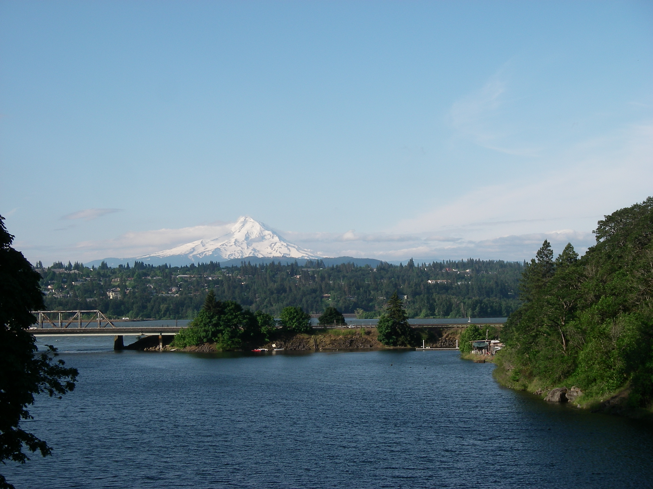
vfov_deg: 23.3
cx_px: 326
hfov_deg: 30.7
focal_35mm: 63
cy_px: 244
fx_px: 1188
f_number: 7.4
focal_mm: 10.5
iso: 64
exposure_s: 1/200
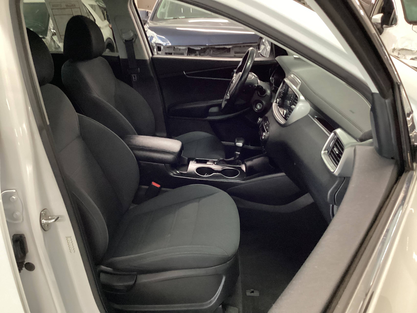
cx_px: 208
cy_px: 156
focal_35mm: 31
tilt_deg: -23.0
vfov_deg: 45.4
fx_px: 373
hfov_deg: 58.4
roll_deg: +0.9
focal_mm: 3.3
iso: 400
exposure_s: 1/40
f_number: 2.4
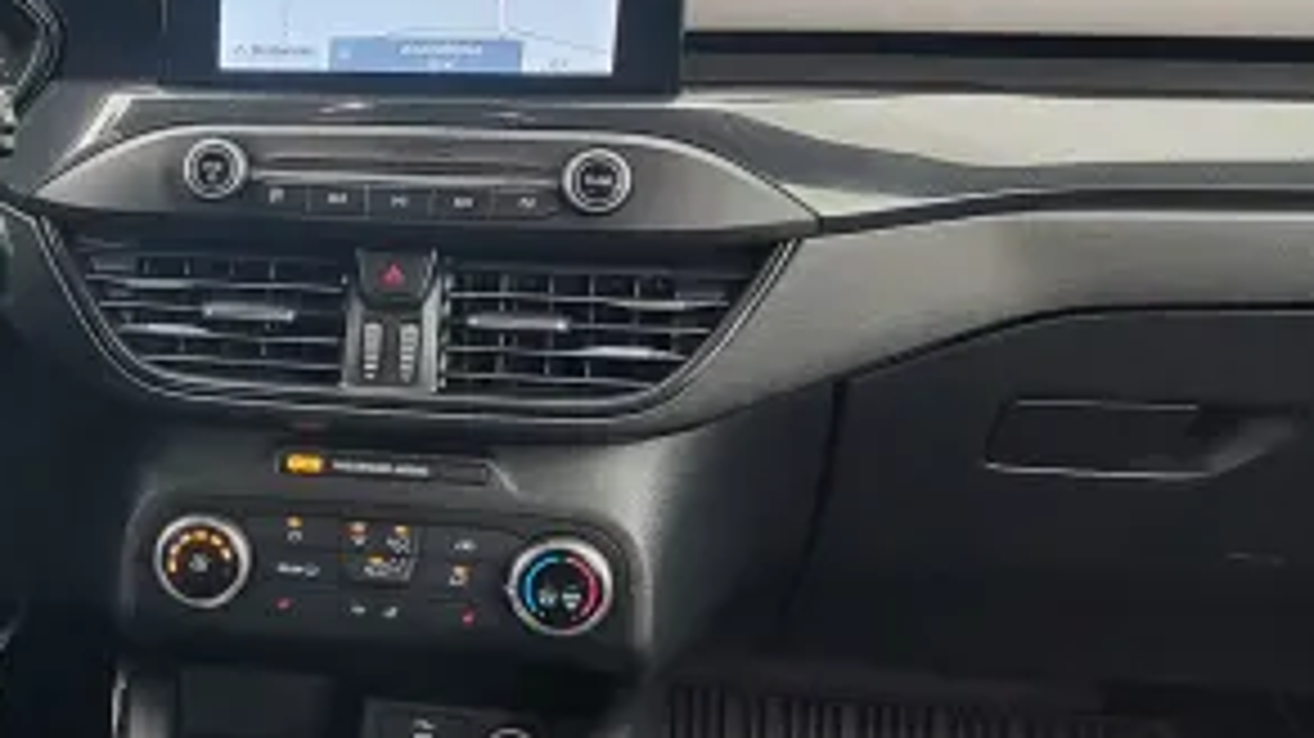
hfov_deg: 33.5
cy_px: 418
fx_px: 1916
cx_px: -94
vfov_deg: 21.8
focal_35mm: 55
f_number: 1.8
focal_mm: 5.56
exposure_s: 1/100
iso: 109
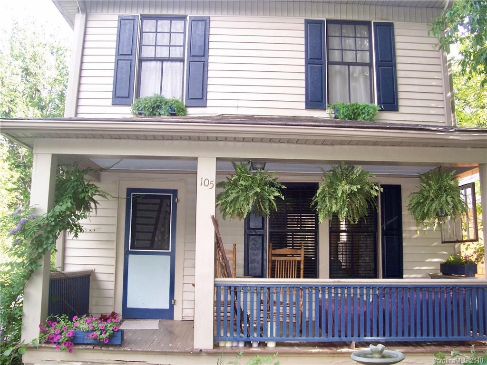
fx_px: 478
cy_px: 182
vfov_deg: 41.8
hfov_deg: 54.0
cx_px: 244
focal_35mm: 34
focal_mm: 5.6
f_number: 2.7
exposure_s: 1/90
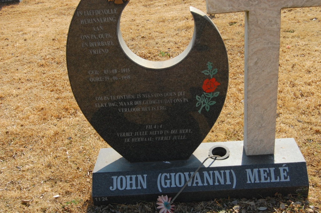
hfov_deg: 43.6
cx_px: 160
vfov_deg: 29.8
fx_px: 401
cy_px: 106
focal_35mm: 45
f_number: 7.1
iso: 400
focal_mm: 30
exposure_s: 1/500
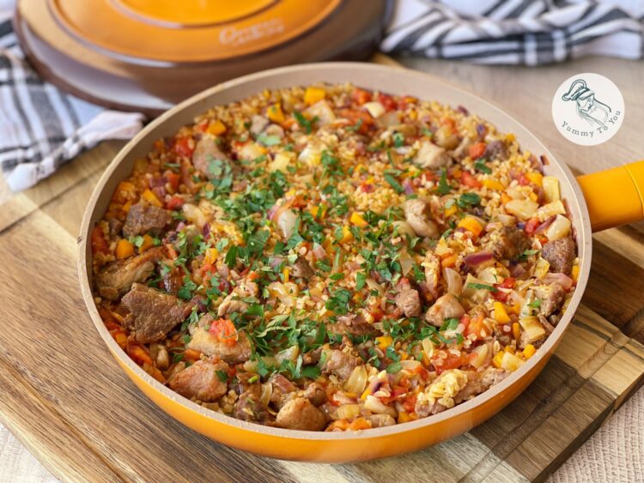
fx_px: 1191
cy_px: 242
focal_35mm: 64
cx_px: 322
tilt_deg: -50.1
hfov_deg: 30.3
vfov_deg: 22.9
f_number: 2.2
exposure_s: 1/121
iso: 25
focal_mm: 7.5
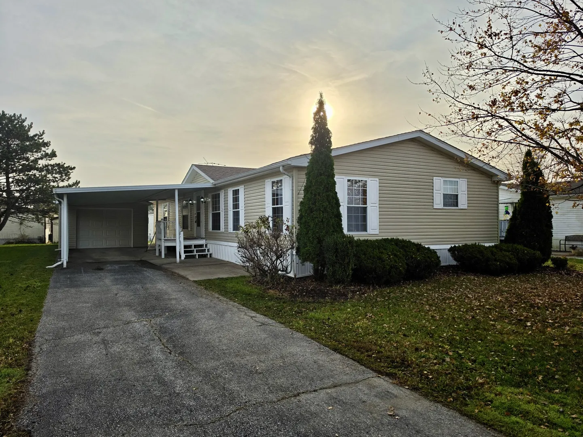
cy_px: 218
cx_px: 292
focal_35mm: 23
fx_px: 387
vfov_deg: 58.9
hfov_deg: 73.9
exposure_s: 1/7939
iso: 32
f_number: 1.4
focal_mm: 6.5
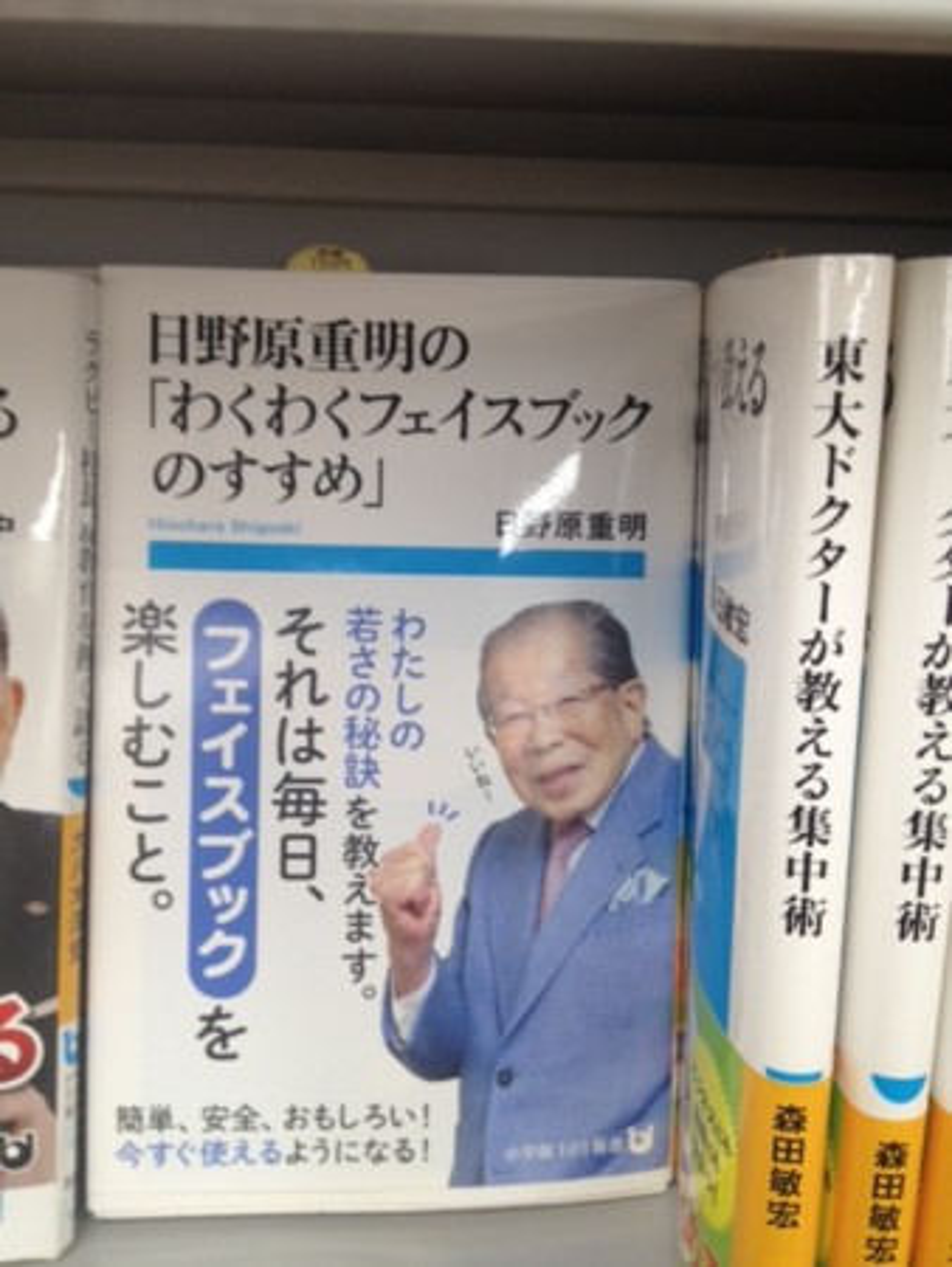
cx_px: 476
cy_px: 634
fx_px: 1282
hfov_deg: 40.7
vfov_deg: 52.6
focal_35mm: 35
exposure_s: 1/40
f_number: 2.4
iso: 64
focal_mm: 4.28
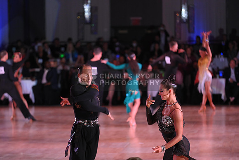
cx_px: 120
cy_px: 80
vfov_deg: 6.9
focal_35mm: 200
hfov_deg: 10.3
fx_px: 1328
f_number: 4.5
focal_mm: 200
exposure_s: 1/200
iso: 1600
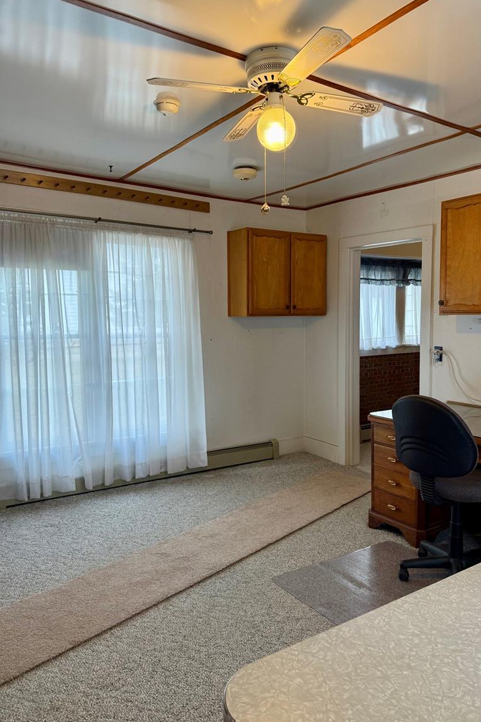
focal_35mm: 26
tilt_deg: -3.2
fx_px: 521
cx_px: 263
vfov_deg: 69.4
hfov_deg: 49.5
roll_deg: +0.7
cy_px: 350
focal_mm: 6.76
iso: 125
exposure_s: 1/120
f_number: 1.78
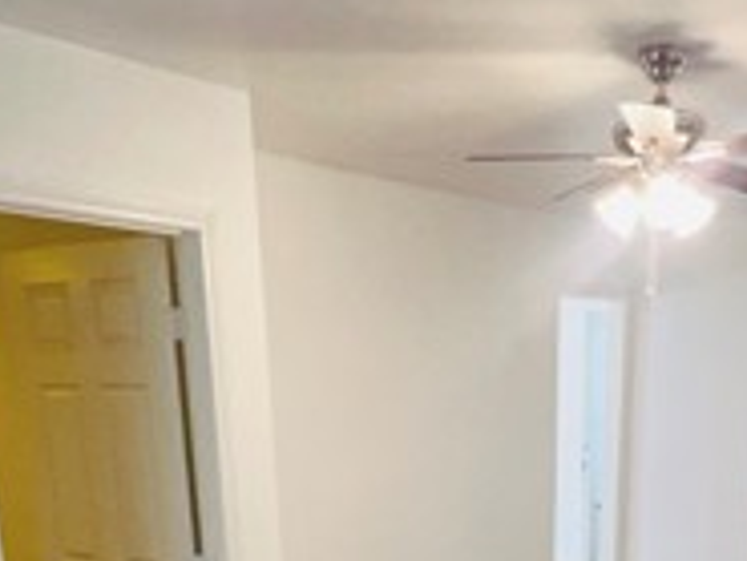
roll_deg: +0.3
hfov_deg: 41.7
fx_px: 972
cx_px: 472
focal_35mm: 45
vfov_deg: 27.0
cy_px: 731
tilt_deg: -19.1
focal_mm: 1.57
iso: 250
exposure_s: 1/60
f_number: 1.8
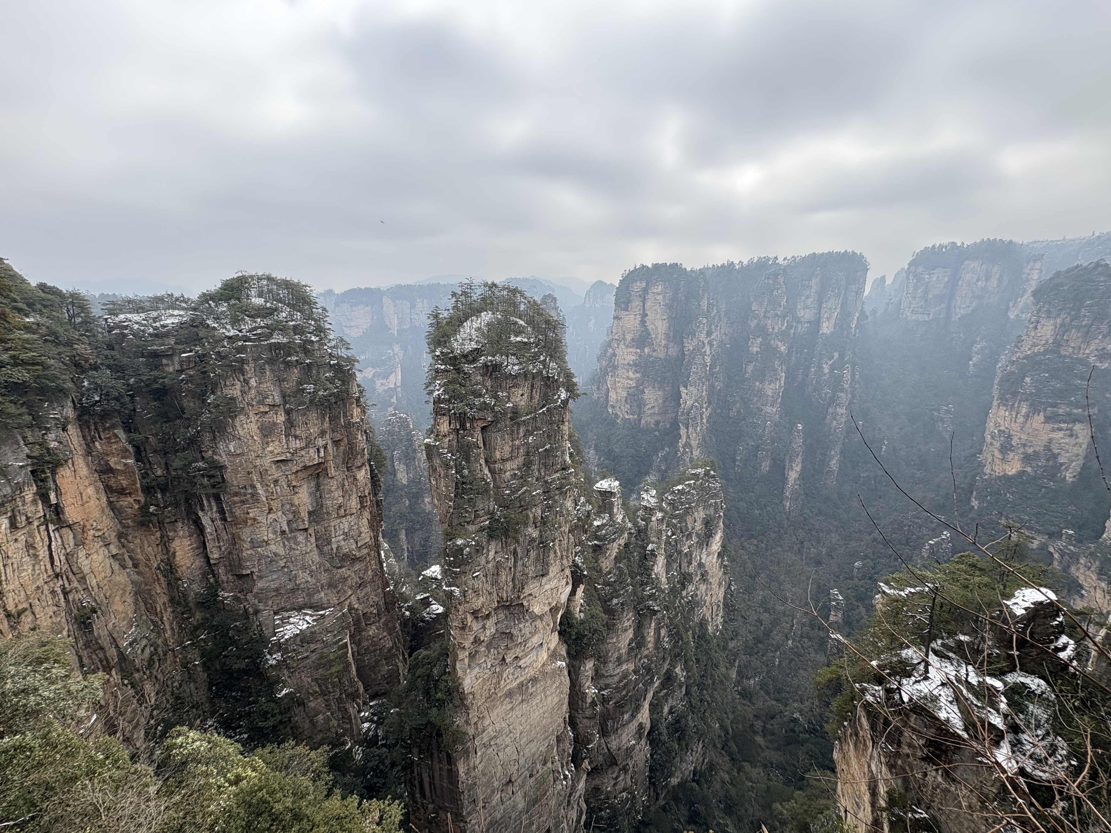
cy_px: 416
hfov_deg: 102.1
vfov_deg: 85.7
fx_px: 449
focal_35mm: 14
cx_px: 556
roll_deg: +0.3
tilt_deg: -14.0
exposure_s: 1/771
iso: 50
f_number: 2.2
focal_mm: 2.22
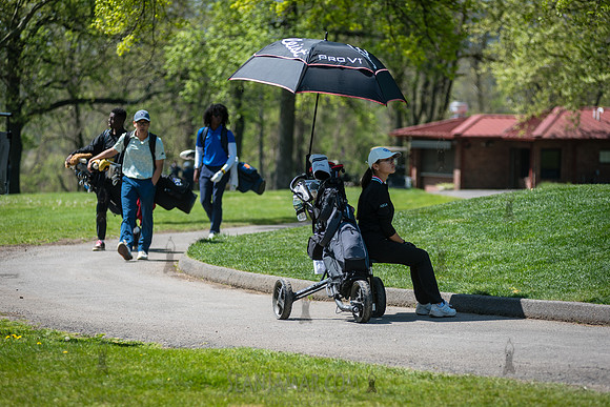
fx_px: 2457
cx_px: 305
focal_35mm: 145
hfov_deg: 14.2
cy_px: 204
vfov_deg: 9.5
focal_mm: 145
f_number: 3.5
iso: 100
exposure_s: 1/1000
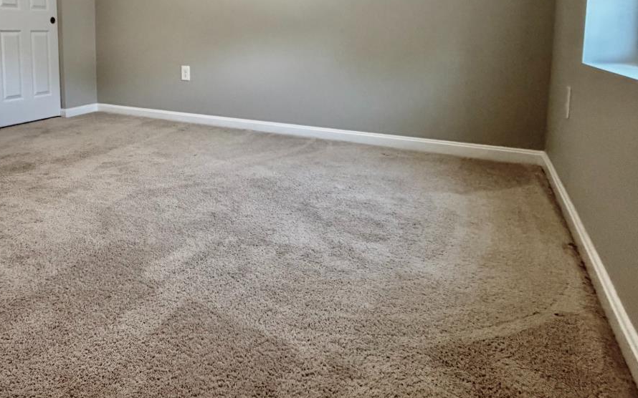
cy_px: 86
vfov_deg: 46.9
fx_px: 435
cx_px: 114
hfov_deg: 65.0
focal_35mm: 25
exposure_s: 1/112
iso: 320
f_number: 2.2
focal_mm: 2.22
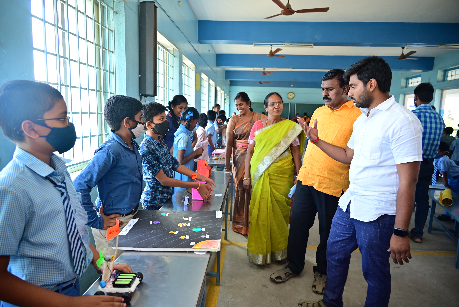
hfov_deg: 73.7
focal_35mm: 24
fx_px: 306
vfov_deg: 53.2
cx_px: 230
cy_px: 154
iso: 640
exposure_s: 1/125
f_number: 4
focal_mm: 24
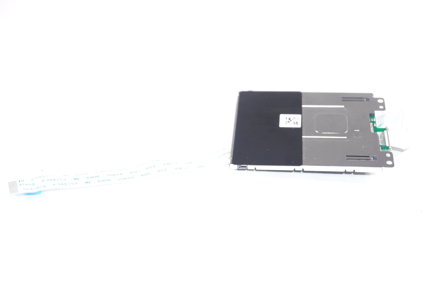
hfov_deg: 34.2
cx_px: 218
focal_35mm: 58
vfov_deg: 23.1
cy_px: 145
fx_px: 708
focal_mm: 39
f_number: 6.3
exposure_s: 1/160
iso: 640
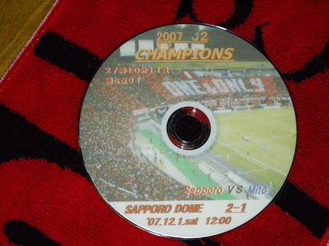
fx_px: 893
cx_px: 164
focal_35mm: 94
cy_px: 123
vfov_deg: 15.7
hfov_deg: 20.9
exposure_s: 1/125
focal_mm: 15.3
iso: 800
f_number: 4.6
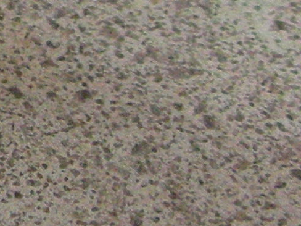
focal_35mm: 202
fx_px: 1756
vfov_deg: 7.2
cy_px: -158
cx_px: -391
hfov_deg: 9.0
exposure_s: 1/201
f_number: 3
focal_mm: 5.8
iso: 400
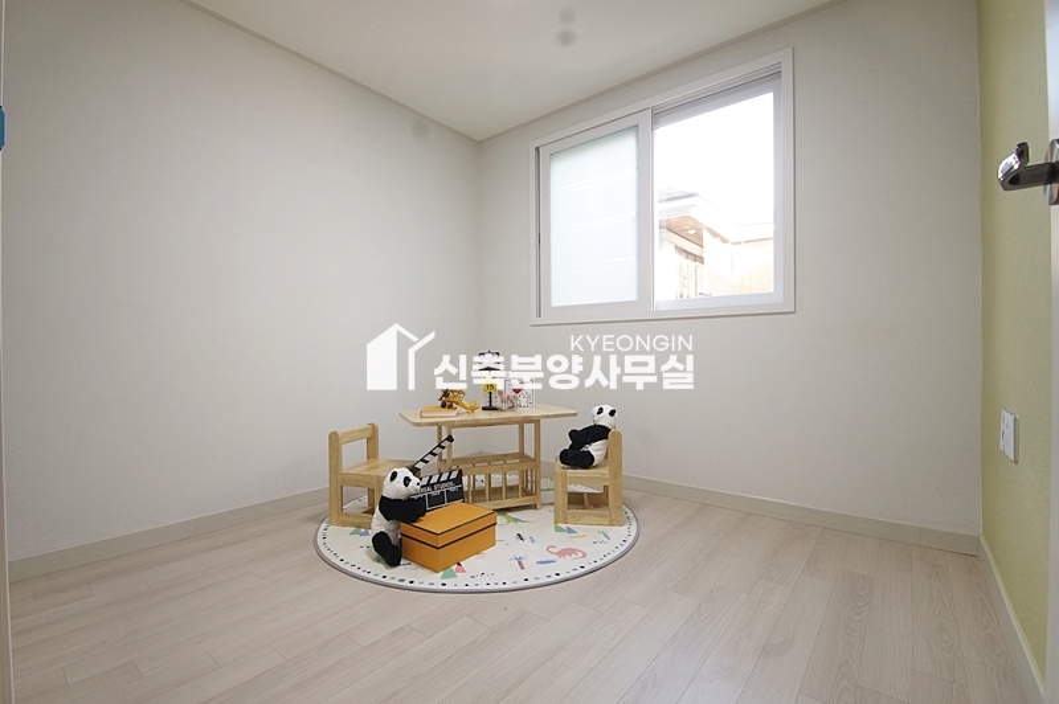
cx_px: 530
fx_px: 441
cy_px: 352
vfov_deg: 77.2
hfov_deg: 100.4
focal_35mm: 15
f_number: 9
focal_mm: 10
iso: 800
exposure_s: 1/25
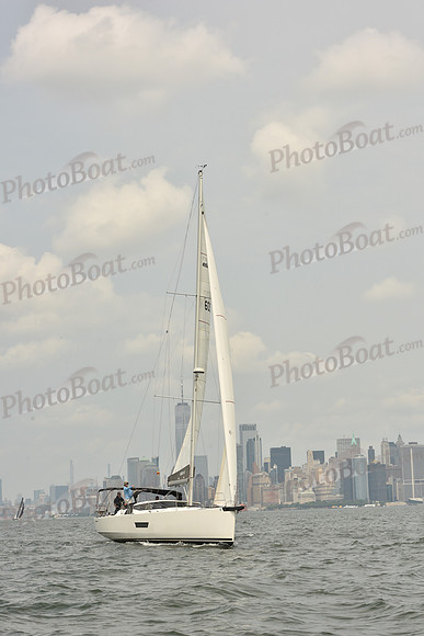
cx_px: 212
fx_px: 1377
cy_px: 318
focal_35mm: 78
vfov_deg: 26.0
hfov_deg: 17.5
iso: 250
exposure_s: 1/640
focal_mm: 78
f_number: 11
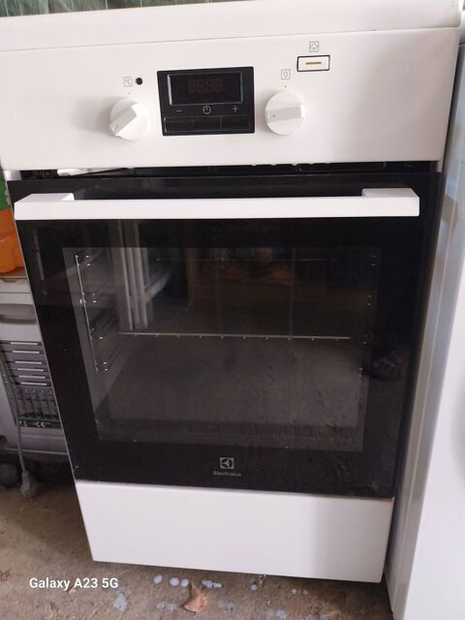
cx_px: 232
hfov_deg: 53.1
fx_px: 466
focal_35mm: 26
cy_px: 310
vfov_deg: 67.3
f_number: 1.8
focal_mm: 4
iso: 320
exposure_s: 1/33
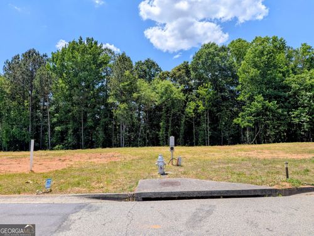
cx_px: 157
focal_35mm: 24
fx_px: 218
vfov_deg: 56.8
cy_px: 118
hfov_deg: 71.6
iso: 30
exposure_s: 1/2551
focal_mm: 4.53
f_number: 1.7
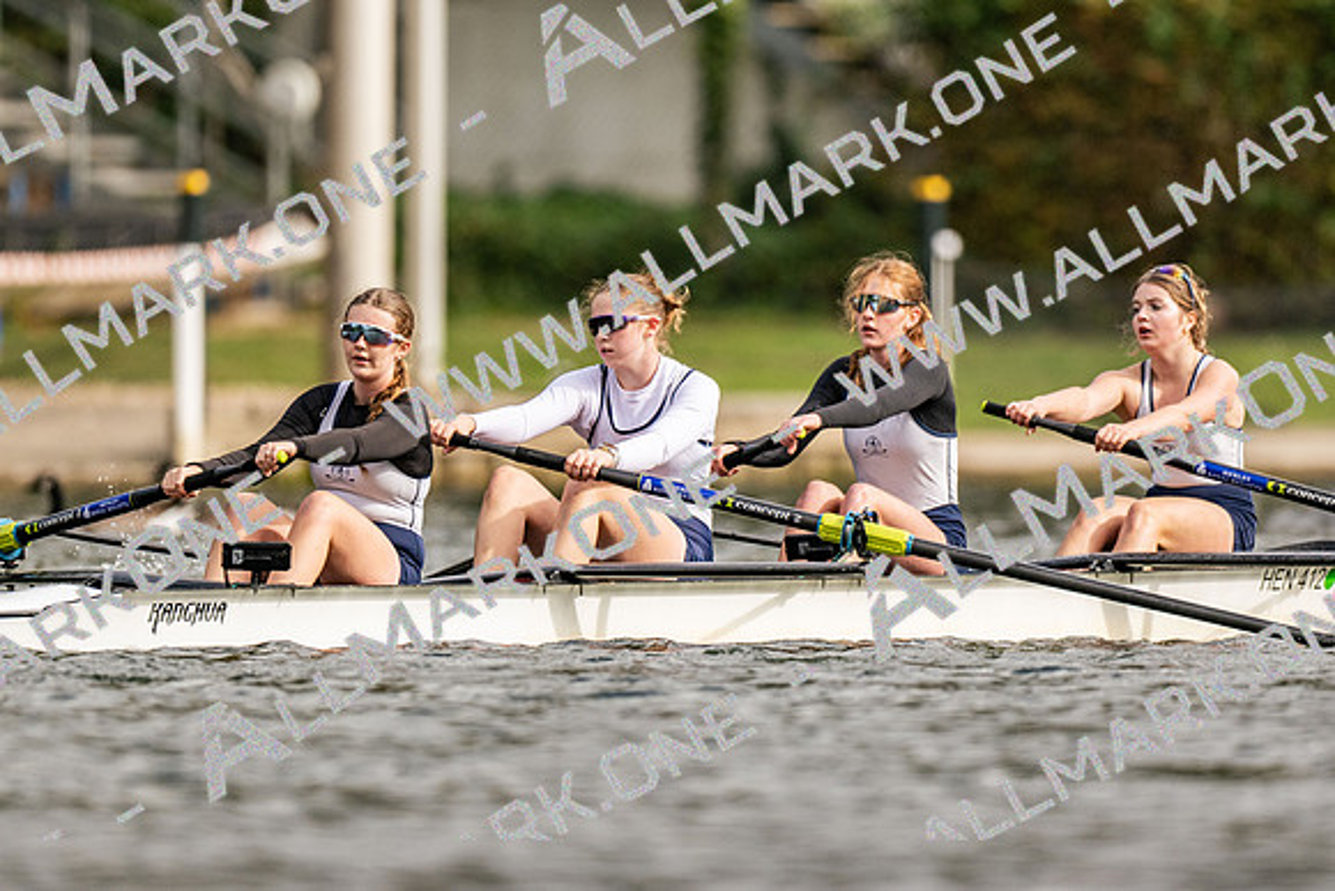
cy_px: 446
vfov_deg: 1.5
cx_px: 668
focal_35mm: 900
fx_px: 33398
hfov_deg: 2.3
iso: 250
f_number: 4
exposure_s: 1/2500
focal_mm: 600
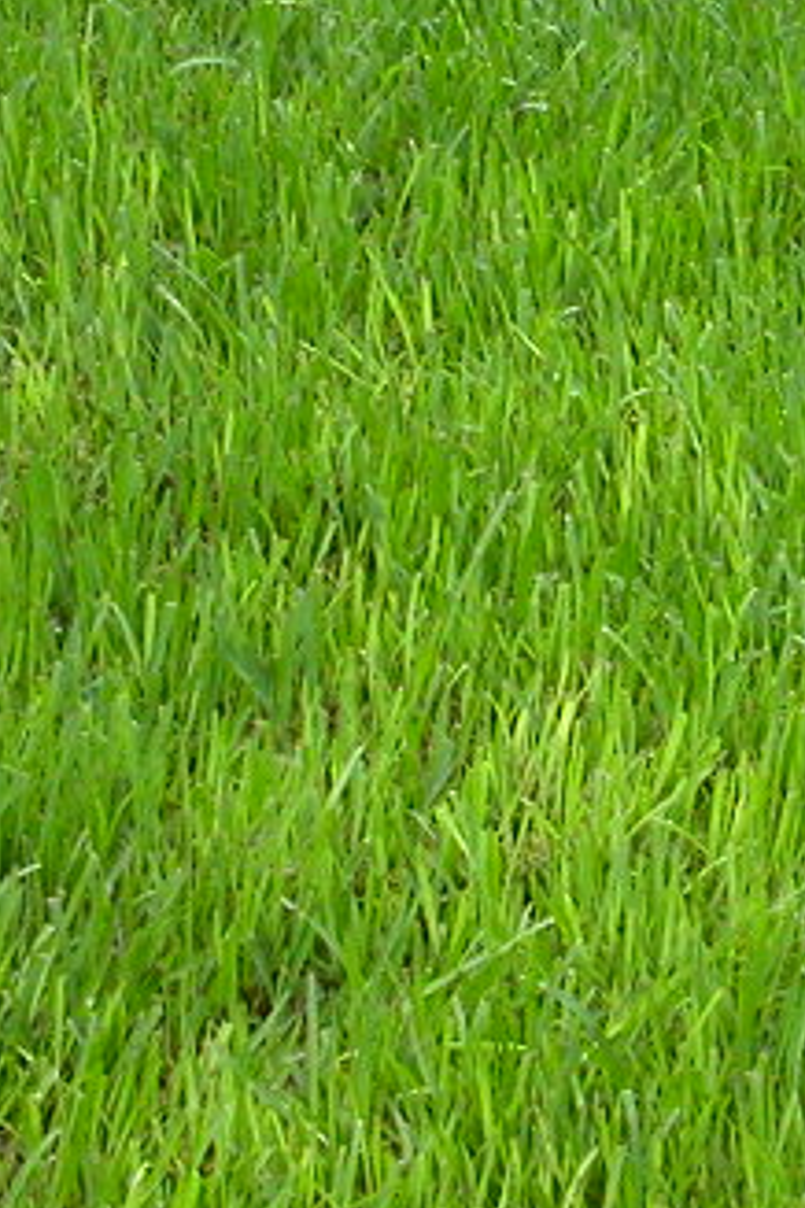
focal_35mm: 153
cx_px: 816
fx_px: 5131
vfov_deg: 13.3
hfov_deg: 8.9
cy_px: 129
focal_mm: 9.8
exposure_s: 1/43.4
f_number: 2.8
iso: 100
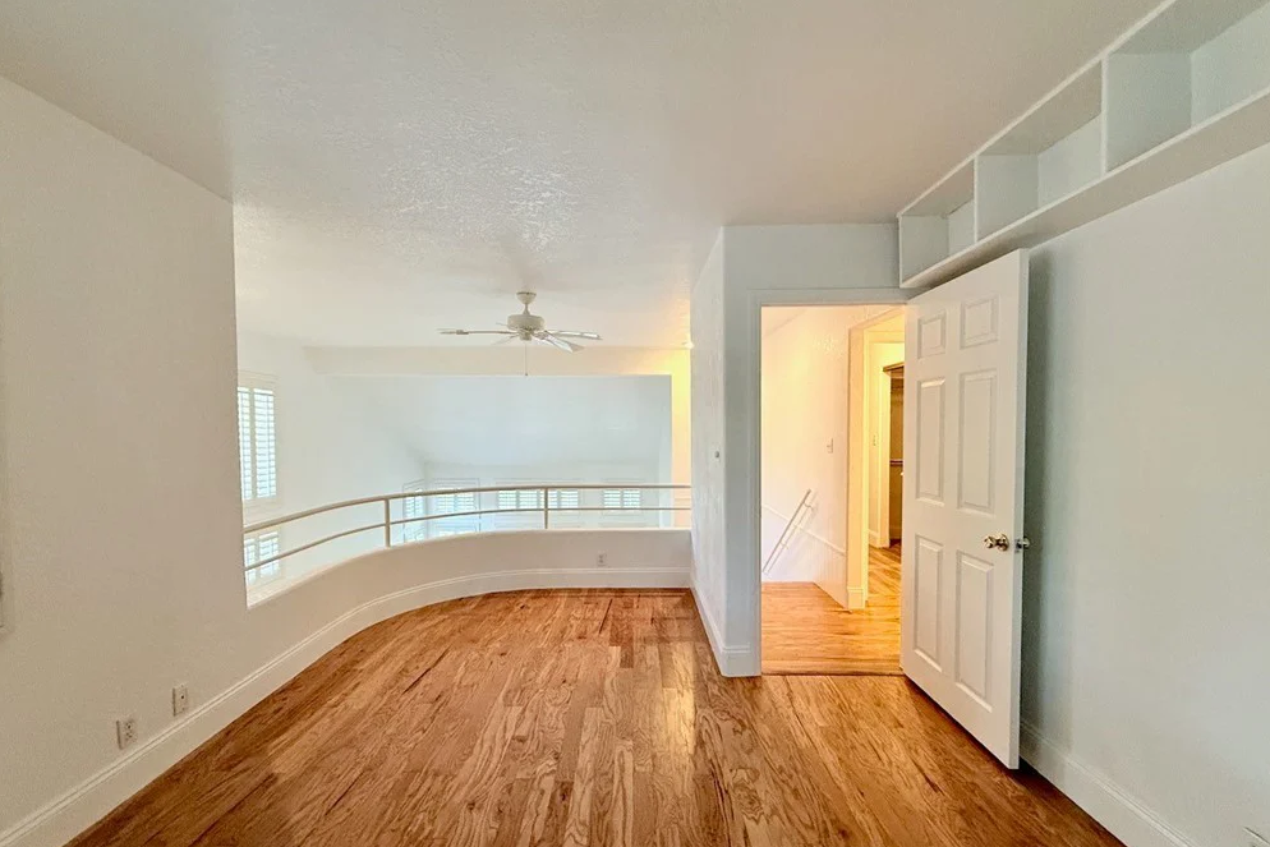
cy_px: 447
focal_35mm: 15
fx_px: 529
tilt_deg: -2.5
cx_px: 629
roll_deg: -0.1
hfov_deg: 100.4
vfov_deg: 77.3
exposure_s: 1/60
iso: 320
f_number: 2.2
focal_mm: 2.22
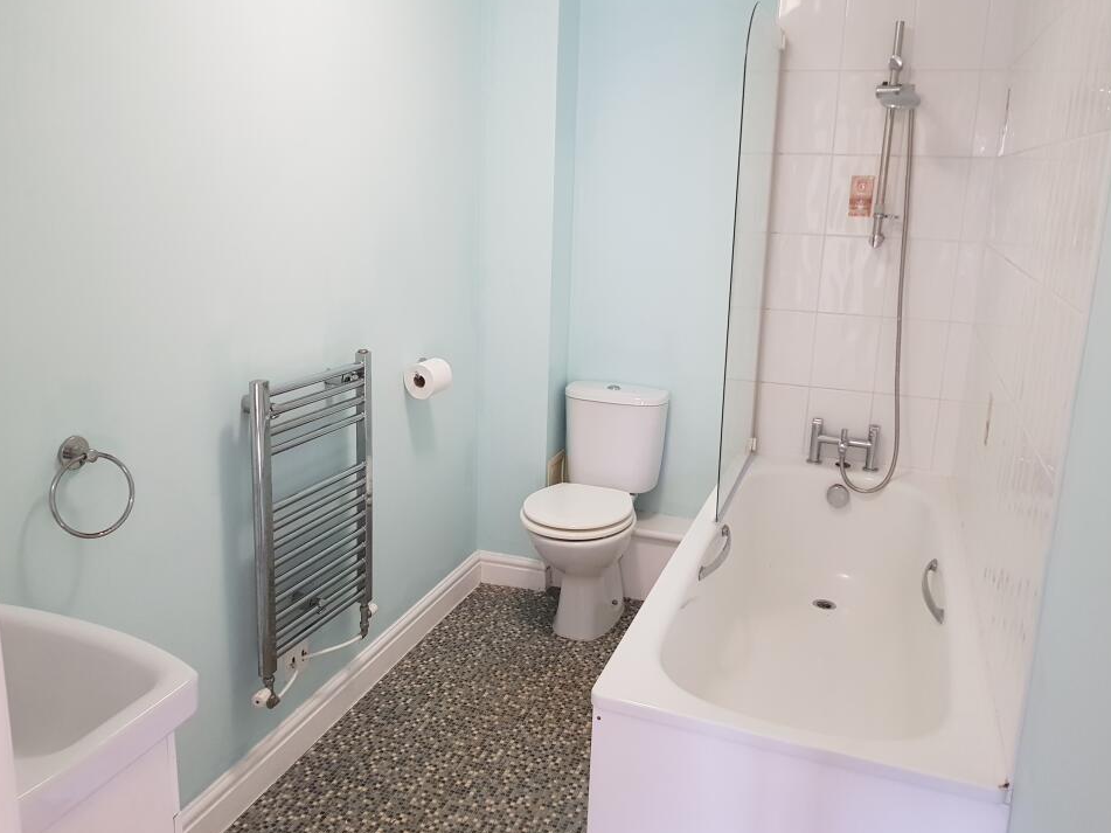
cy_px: 400
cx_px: 584
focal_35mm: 28
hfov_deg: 63.4
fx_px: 899
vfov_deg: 49.7
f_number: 1.7
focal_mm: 4.2
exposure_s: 1/33
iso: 250
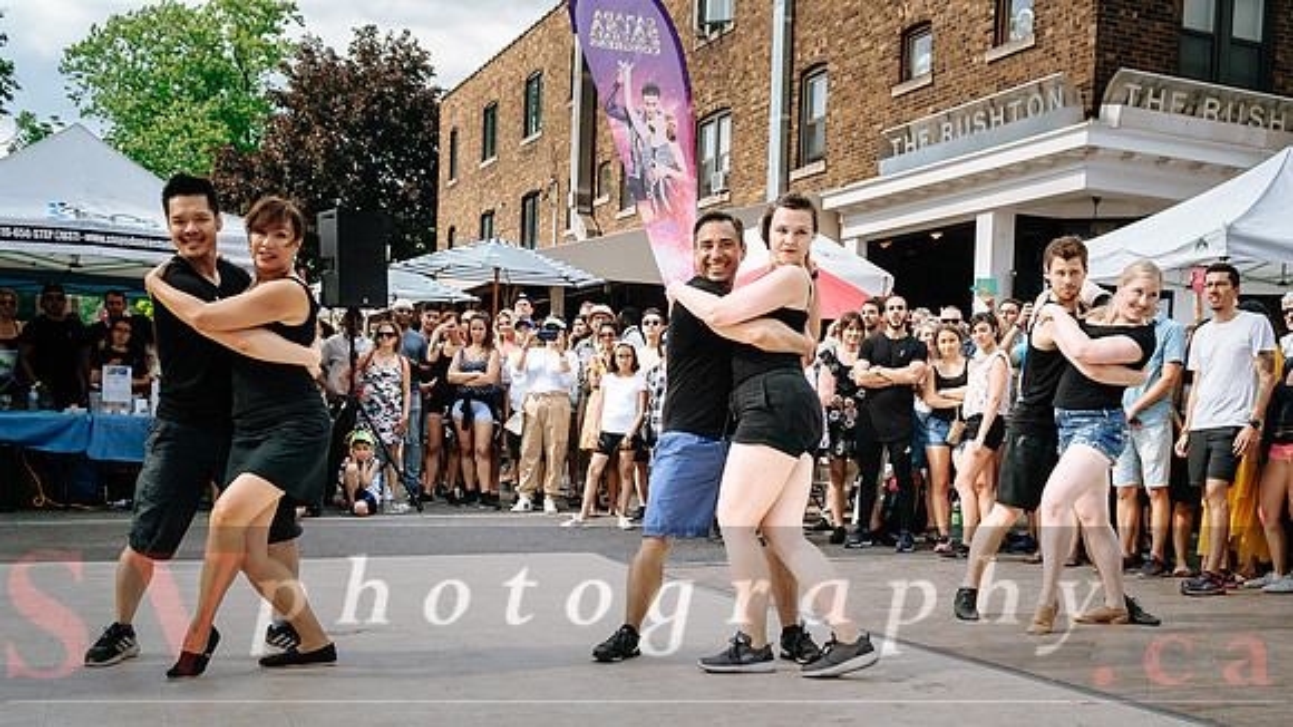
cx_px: 710
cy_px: 472
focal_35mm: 40
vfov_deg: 29.8
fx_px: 1360
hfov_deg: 50.8
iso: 100
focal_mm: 23
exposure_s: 1/1250
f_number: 4
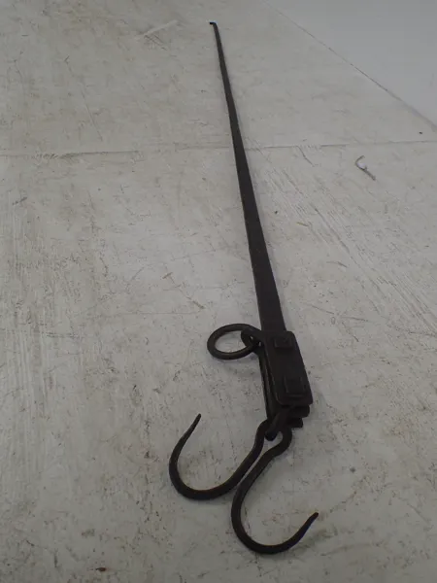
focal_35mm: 30
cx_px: 218
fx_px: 505
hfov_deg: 46.8
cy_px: 292
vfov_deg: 60.0
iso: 200
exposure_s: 1/125
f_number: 2.3
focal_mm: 5.5
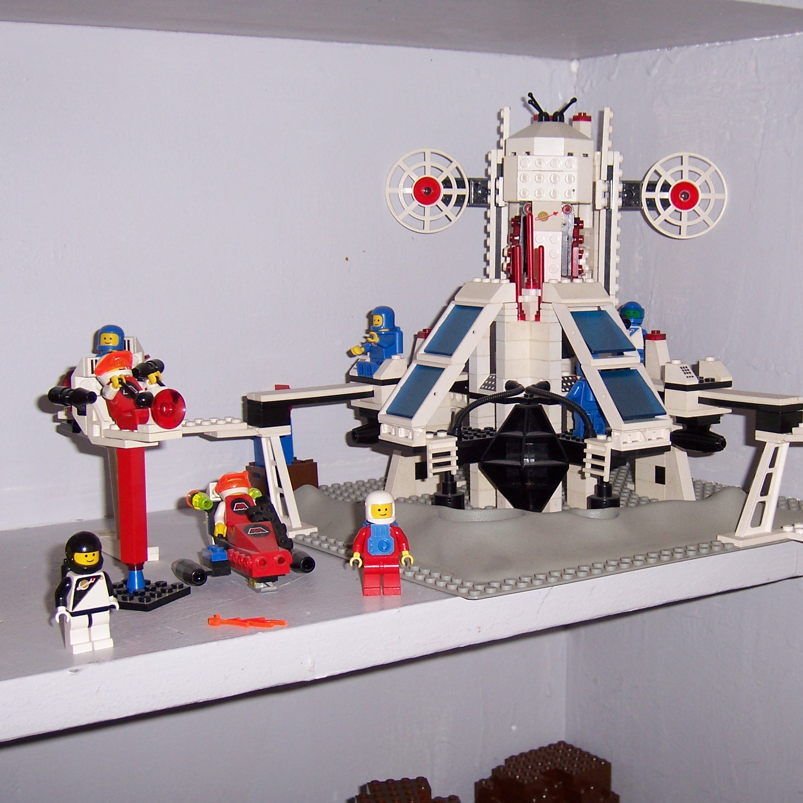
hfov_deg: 31.5
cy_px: 405
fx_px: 1417
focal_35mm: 54
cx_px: 517
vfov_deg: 31.6
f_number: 3.2
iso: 80
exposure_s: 1/60
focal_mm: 7.7
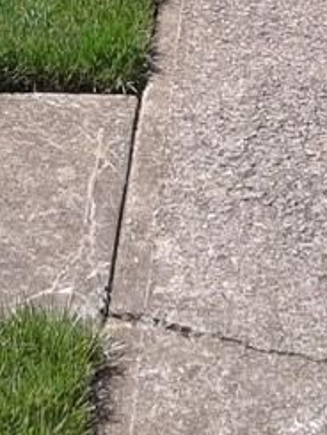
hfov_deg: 10.7
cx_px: -4
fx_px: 1737
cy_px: -403
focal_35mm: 138
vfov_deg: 12.7
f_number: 2.2
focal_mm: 3.3
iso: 50
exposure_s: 1/1142
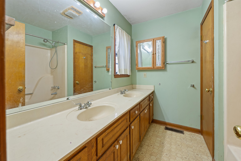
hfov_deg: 104.3
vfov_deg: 81.2
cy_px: 80
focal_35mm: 14
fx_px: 94
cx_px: 120
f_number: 7.1
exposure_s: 1/10
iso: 320
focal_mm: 14
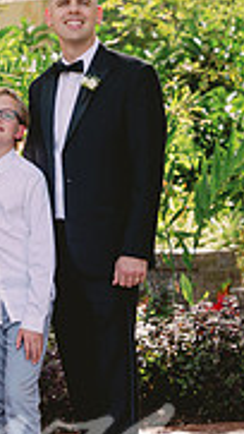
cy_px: 170
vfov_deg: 9.2
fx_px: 2699
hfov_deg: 5.0
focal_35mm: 235
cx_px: -368
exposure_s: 1/200
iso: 100
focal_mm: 70
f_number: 4
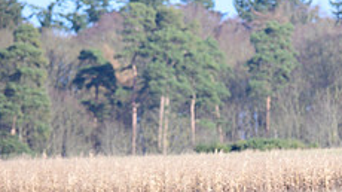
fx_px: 9579
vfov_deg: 1.1
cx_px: 235
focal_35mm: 1057
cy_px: 244
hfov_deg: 2.0
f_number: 5
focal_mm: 400
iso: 400
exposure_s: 1/2000
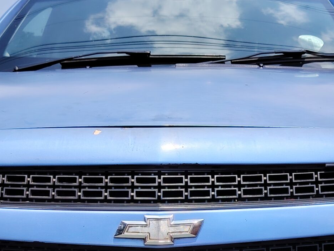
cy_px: 241
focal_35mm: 66
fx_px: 637
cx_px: 194
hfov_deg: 29.3
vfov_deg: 21.6
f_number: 1.75
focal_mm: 5.25
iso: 100
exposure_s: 1/1027
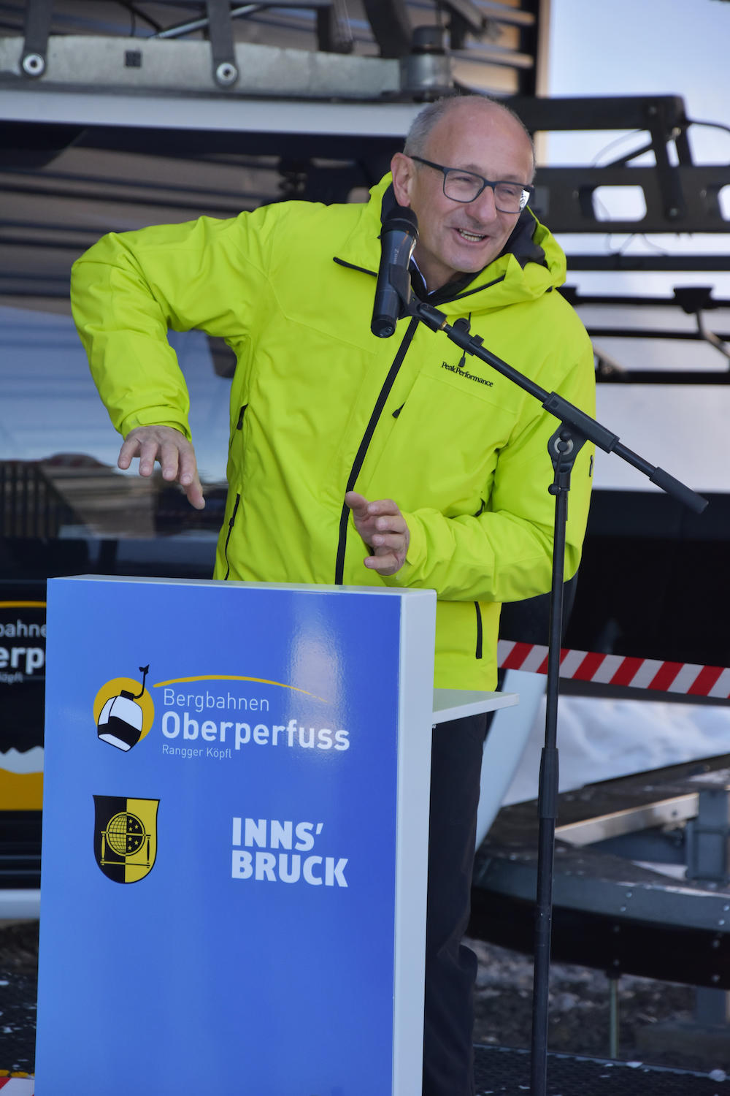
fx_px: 4197
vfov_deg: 14.9
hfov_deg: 9.9
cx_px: 365
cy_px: 548
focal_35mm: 138
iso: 800
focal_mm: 92
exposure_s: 1/500
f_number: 5.6
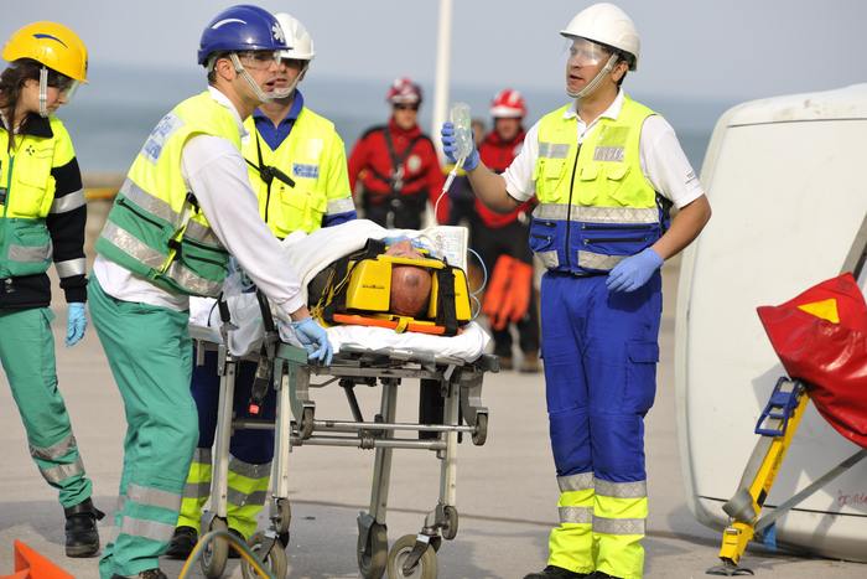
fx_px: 6503
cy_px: 290
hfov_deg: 7.6
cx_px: 434
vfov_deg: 5.1
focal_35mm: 270
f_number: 7.1
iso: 400
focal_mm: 270
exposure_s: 1/800
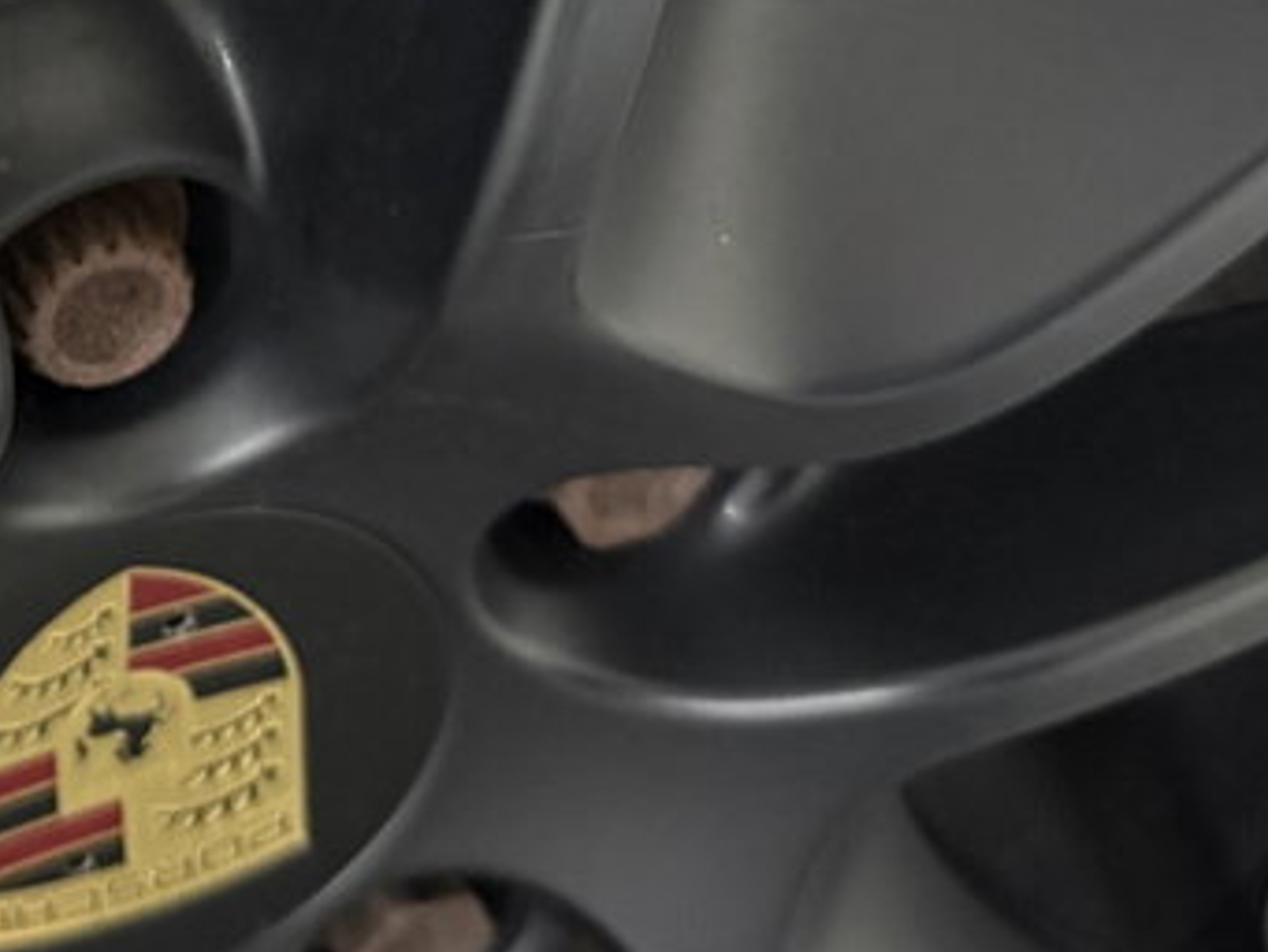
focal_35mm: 72
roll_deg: +1.9
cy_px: -141
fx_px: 2638
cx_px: -216
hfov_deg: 24.7
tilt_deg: -31.8
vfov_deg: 19.4
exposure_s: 1/25
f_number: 1.78
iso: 1250
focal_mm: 6.76
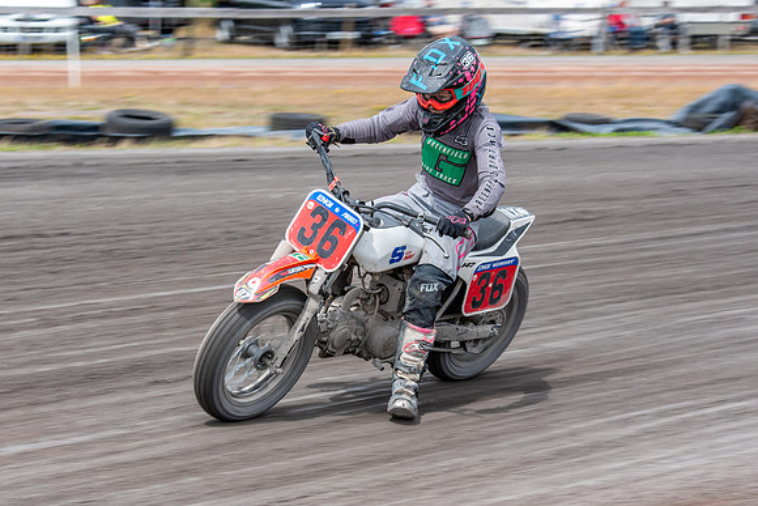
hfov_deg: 17.0
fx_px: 2534
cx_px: 333
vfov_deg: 11.4
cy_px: 300
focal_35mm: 120
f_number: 8
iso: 200
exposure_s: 1/250
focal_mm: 86
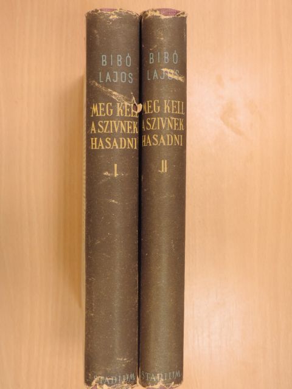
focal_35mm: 35
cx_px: 146
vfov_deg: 52.6
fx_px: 394
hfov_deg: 40.7
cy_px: 194
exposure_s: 1/15
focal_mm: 6.2
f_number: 4.1
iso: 400
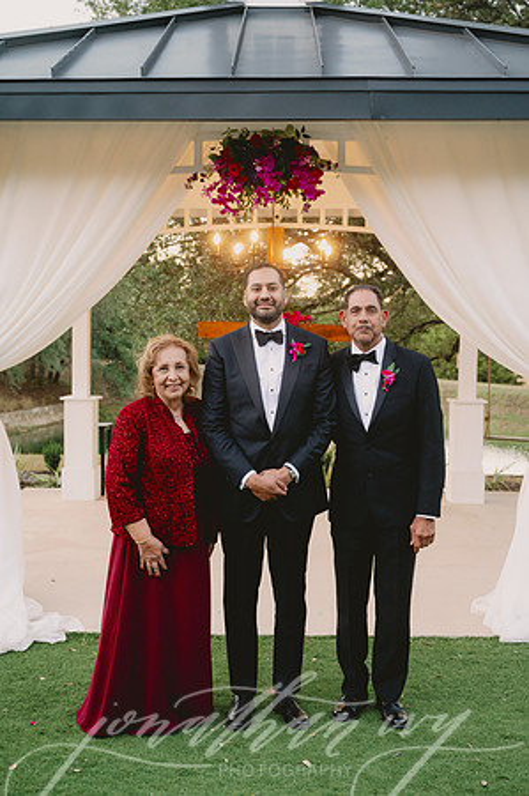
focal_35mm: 46
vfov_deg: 42.8
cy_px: 398
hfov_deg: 29.2
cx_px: 264
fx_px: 1016
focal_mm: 46
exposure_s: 1/320
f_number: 4.5
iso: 1250
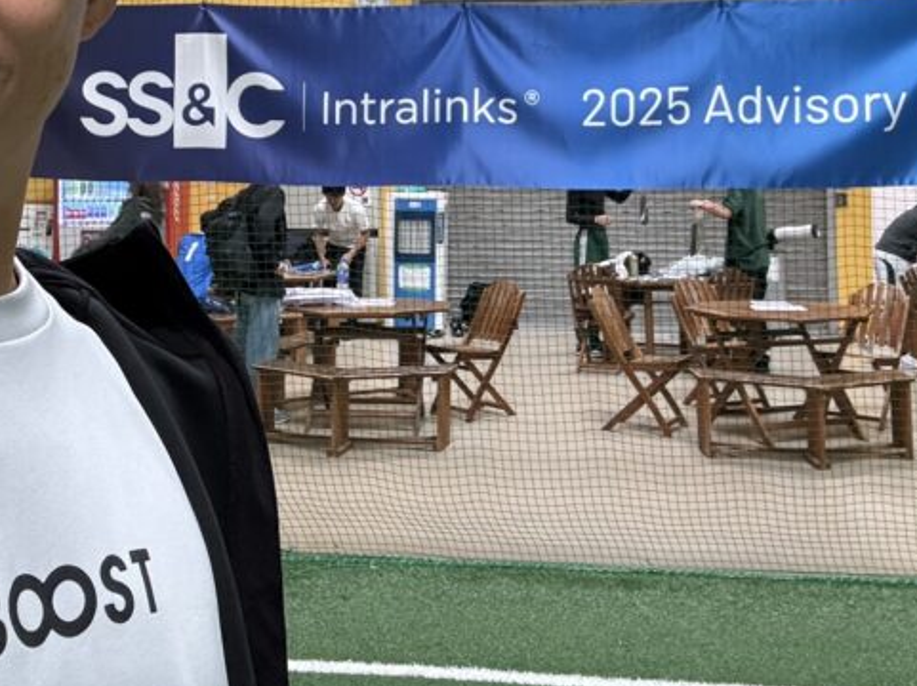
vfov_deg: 28.8
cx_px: 397
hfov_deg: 38.9
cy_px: 105
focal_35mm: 49
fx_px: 1297
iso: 100
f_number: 1.9
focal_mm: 2.69
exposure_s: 1/50
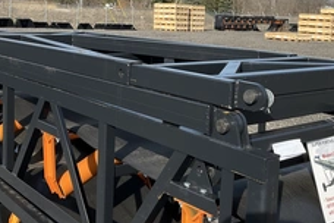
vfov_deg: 25.2
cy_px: 53
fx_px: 492
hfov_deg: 37.3
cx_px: 126
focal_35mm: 53
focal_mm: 3
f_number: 1.8
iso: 25
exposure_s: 1/1577
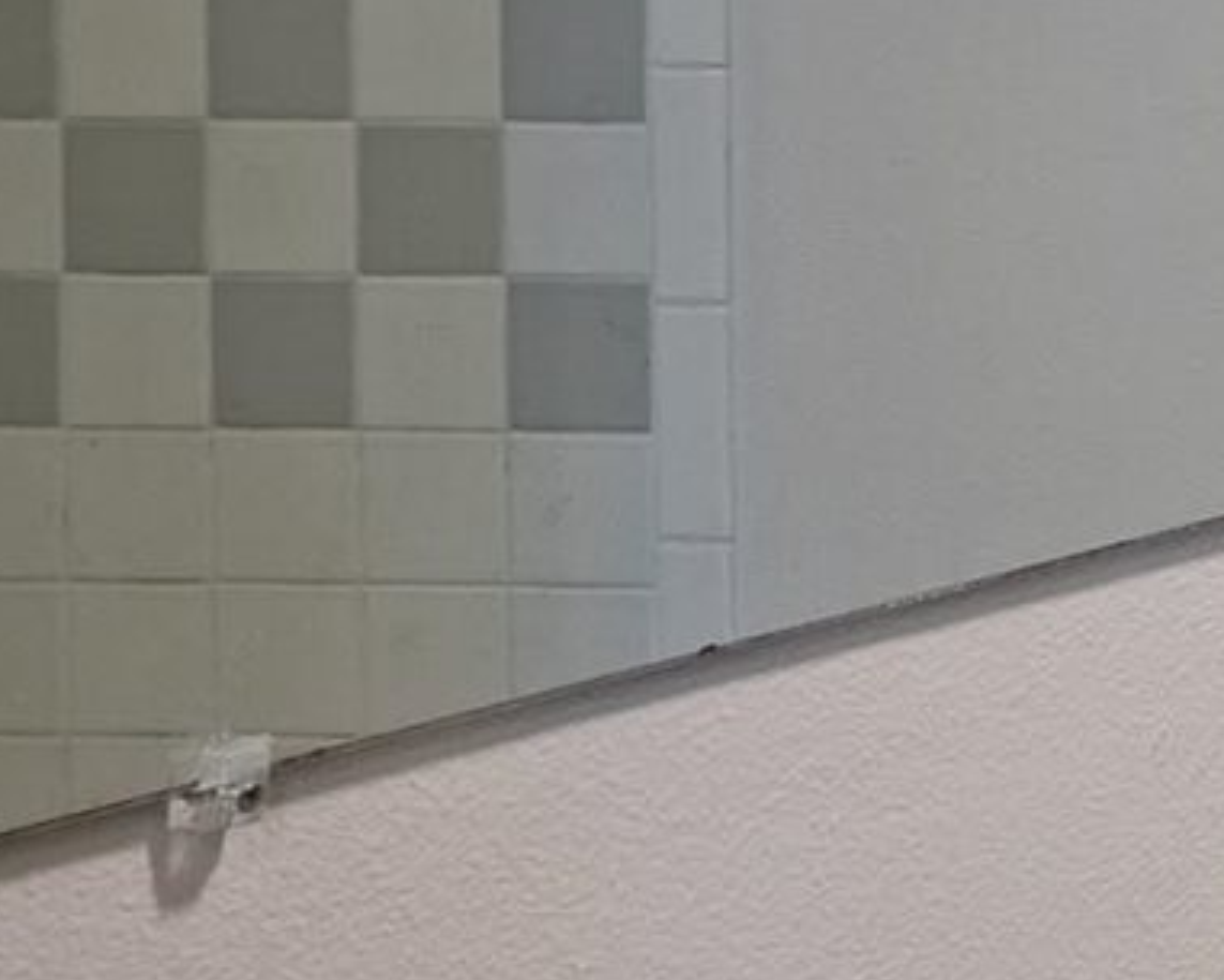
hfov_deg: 9.2
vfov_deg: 12.6
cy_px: -32
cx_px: 4398
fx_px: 4384
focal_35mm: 121
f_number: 8
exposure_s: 1/60
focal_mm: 16
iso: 400
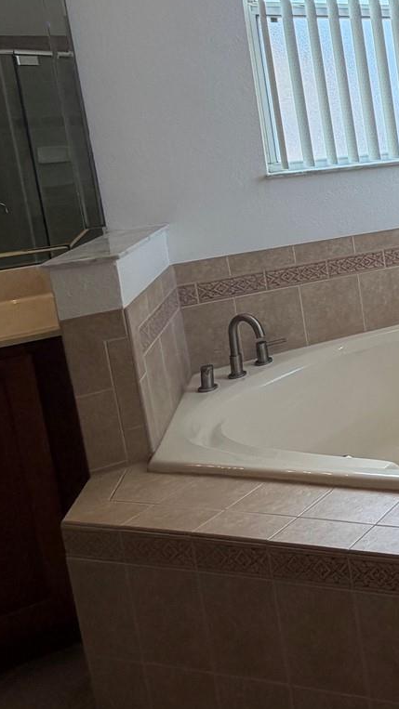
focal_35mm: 32
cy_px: 163
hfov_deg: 23.1
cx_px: 690
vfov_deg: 57.4
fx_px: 602
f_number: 2.2
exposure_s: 1/120
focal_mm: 2.22
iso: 64
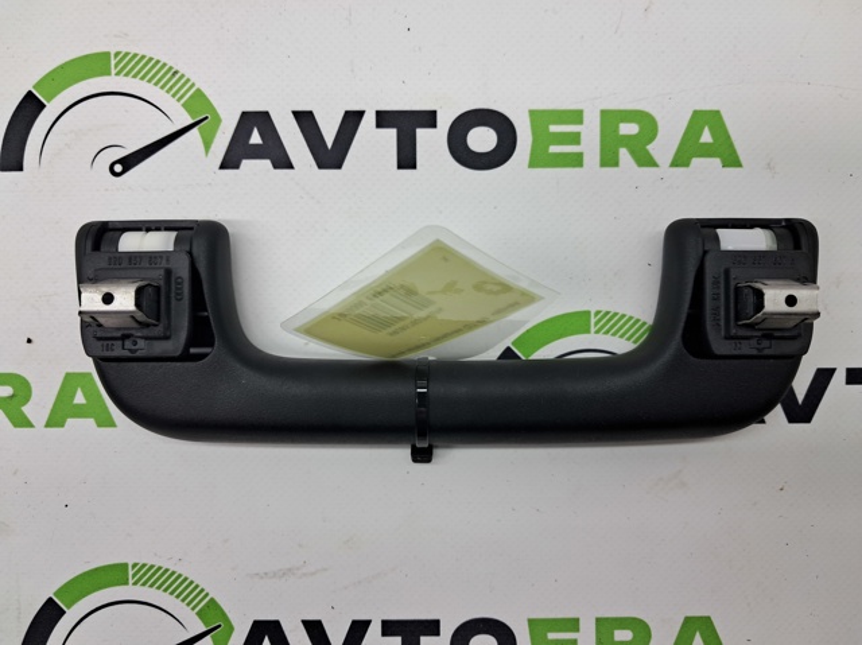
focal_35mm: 27
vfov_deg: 51.3
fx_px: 672
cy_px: 322
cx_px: 431
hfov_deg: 65.4
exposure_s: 1/100
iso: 50
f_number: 1.8
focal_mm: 4
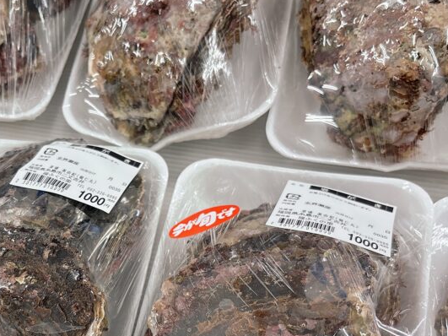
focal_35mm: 47
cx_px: 117
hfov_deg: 39.5
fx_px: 608
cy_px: 268
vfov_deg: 30.2
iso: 80
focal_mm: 5.96
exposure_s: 1/60
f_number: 1.6
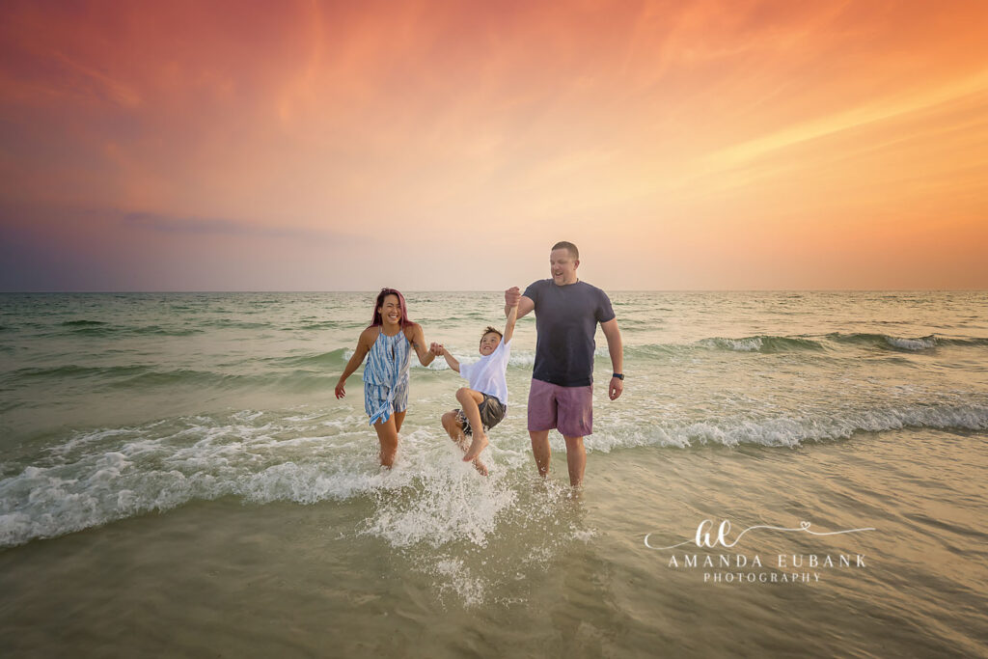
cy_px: 330
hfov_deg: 88.4
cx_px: 494
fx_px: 508
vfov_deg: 66.0
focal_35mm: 18
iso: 400
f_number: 2.8
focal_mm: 18.5
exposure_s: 1/1250
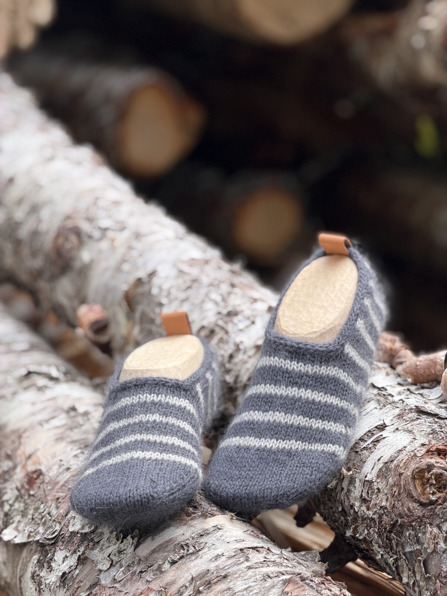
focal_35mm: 100
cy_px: 298
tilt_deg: -15.4
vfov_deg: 19.6
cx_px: 224
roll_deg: -1.6
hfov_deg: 14.8
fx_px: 1722
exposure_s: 1/451
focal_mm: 16.89
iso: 50
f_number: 2.8
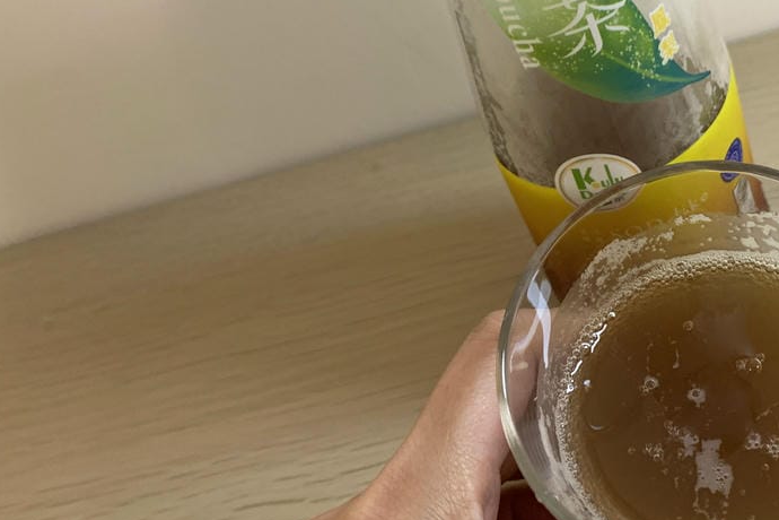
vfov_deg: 28.3
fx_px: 1017
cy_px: 138
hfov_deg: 40.1
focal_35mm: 47
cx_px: 628
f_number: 1.8
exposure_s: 1/60
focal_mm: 4.25
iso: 160
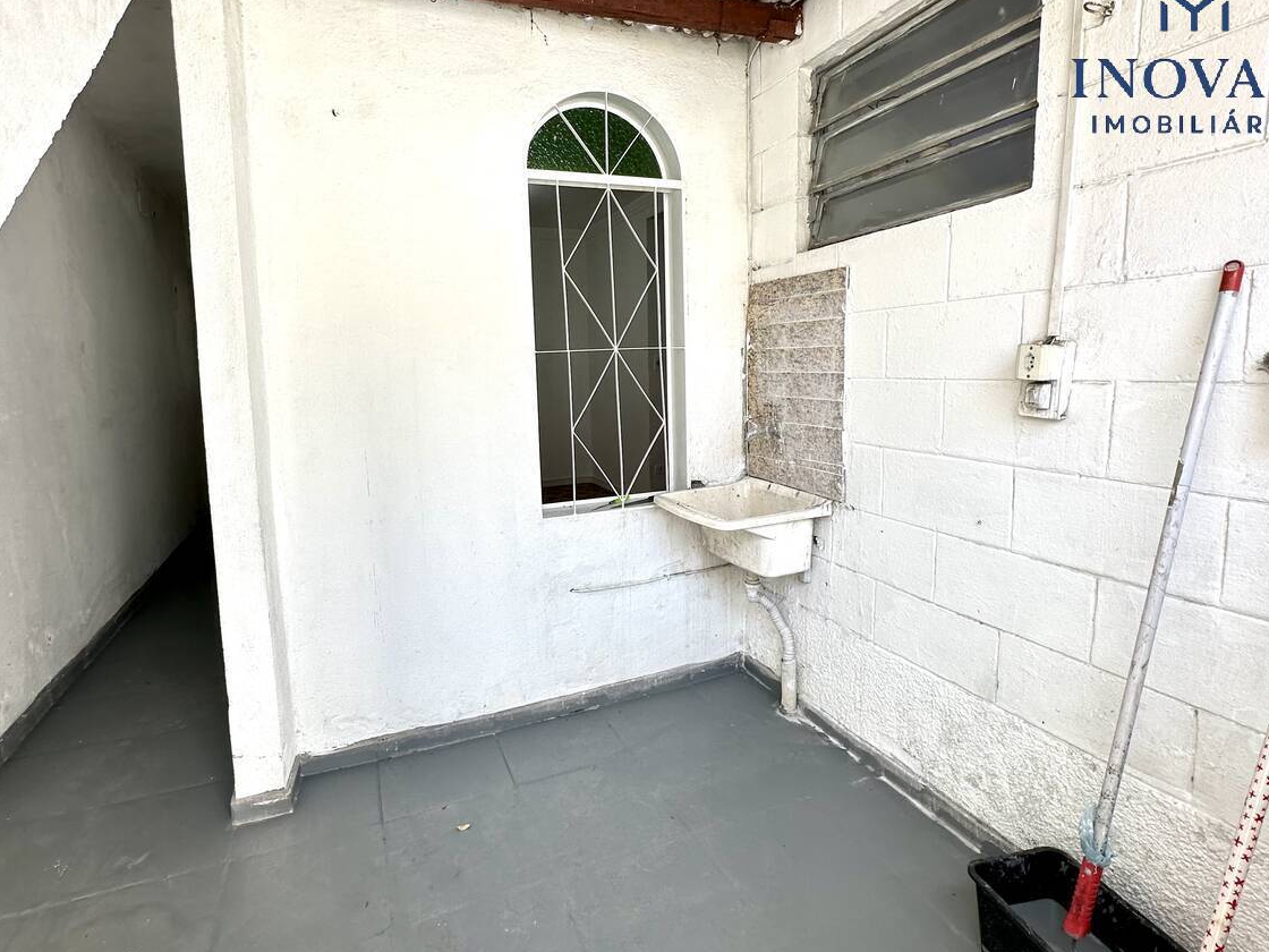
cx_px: 595
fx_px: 660
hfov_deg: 87.6
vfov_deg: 71.5
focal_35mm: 18
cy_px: 443
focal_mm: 2.22
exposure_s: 1/128
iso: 40
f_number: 2.2
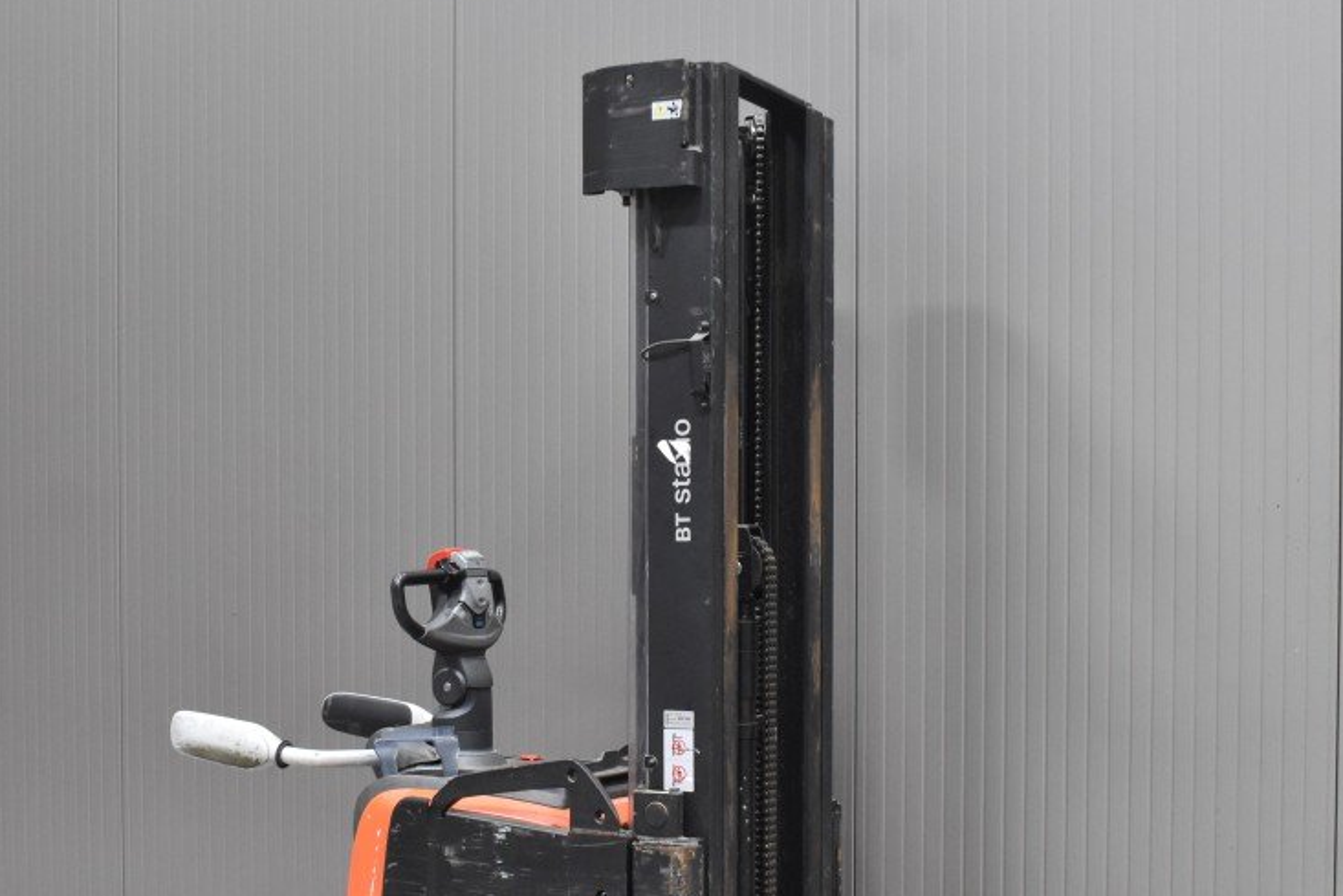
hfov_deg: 36.9
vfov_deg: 24.8
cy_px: 647
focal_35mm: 54
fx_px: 2015
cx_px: 711
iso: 1600
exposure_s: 1/25
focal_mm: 22
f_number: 5.6
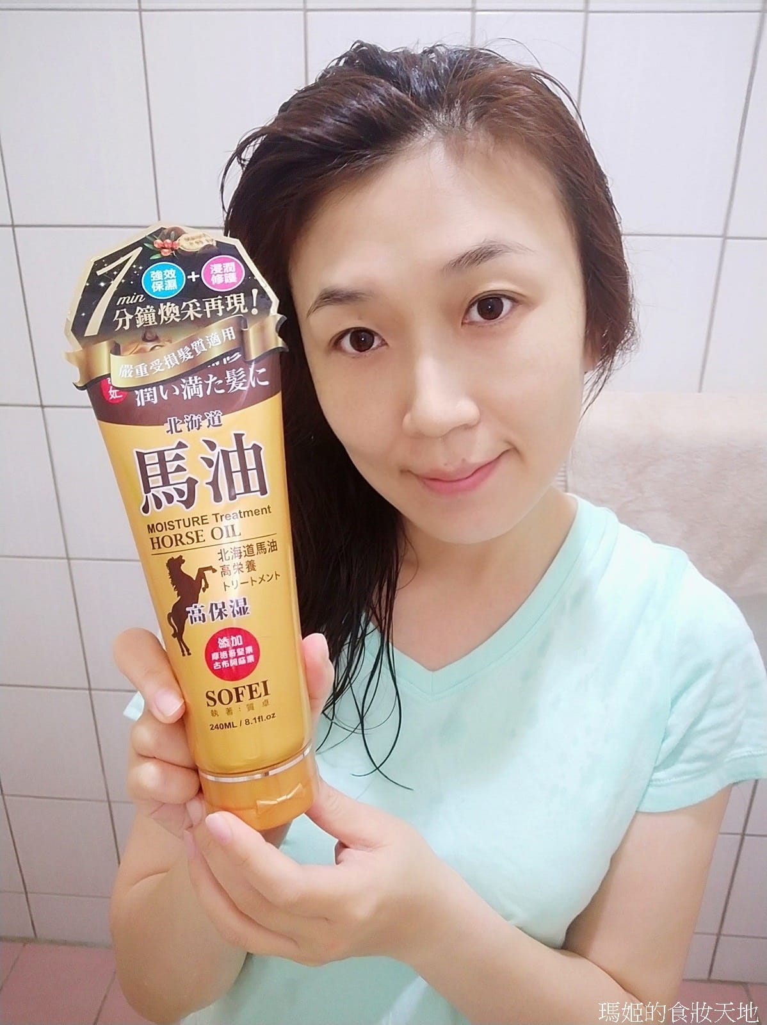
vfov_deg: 76.4
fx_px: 651
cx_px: 384
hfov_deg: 61.0
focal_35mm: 22
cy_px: 512
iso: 1250
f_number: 2
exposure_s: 1/17
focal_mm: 3.86
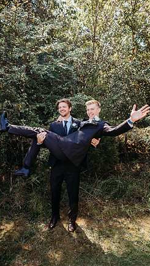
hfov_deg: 44.4
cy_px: 134
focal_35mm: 26
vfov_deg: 71.9
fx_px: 184
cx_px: 67
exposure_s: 1/400
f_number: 2.8
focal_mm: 24
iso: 125
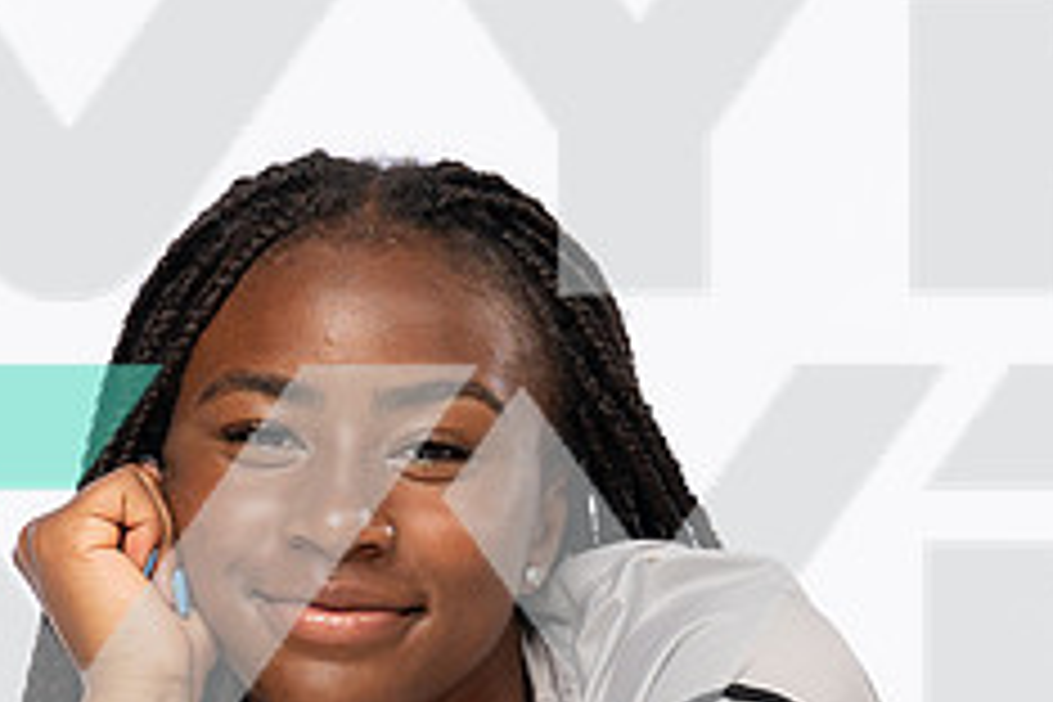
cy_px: 602
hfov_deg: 11.3
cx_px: 874
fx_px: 5323
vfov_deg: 7.5
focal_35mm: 182
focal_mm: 49
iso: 200
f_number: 6.3
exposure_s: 1/250
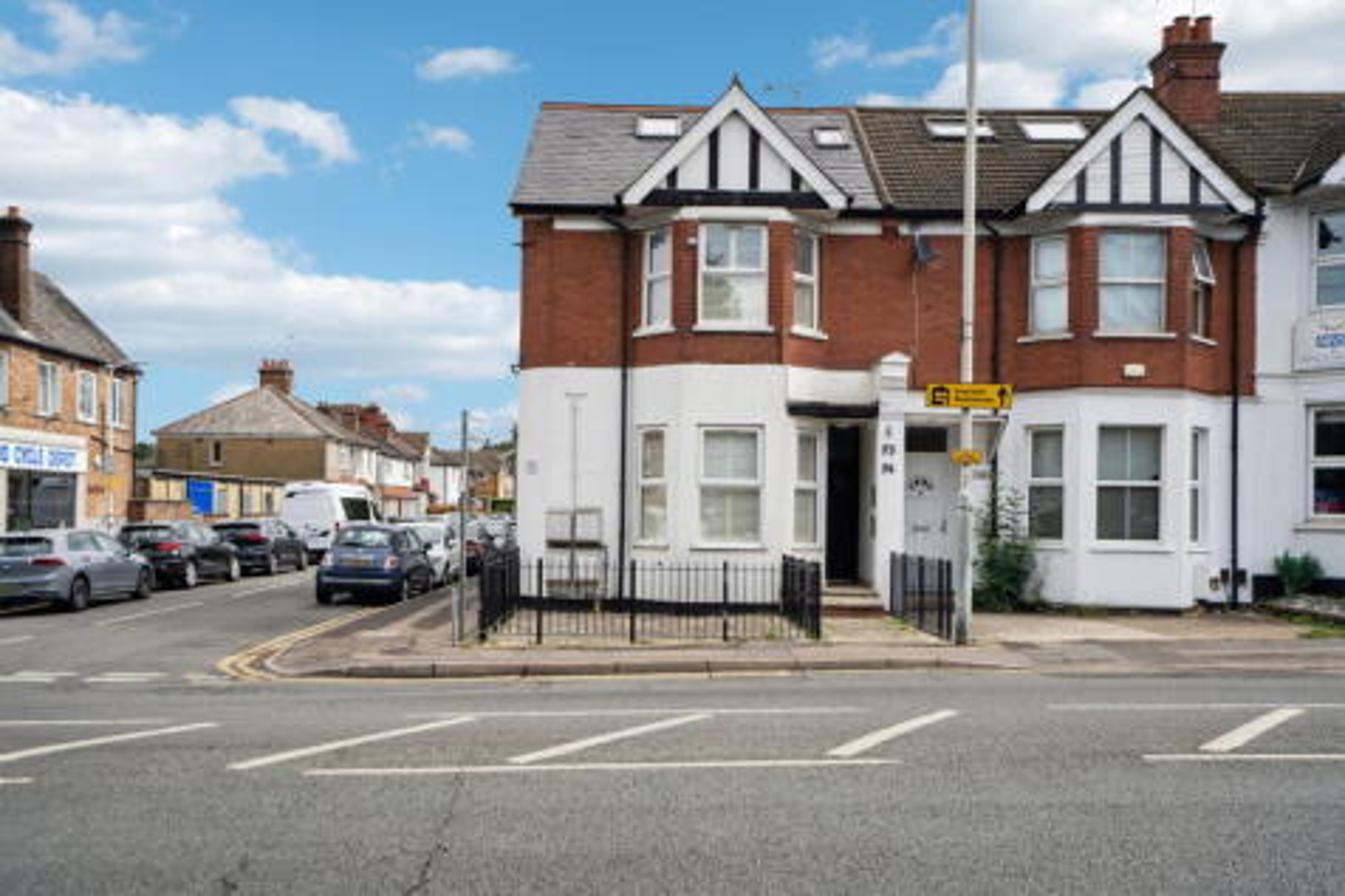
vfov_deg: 39.9
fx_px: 1232
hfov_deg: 57.2
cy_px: 448
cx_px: 672
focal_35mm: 33
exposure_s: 1/2000
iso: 640
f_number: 5.6
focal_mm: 33
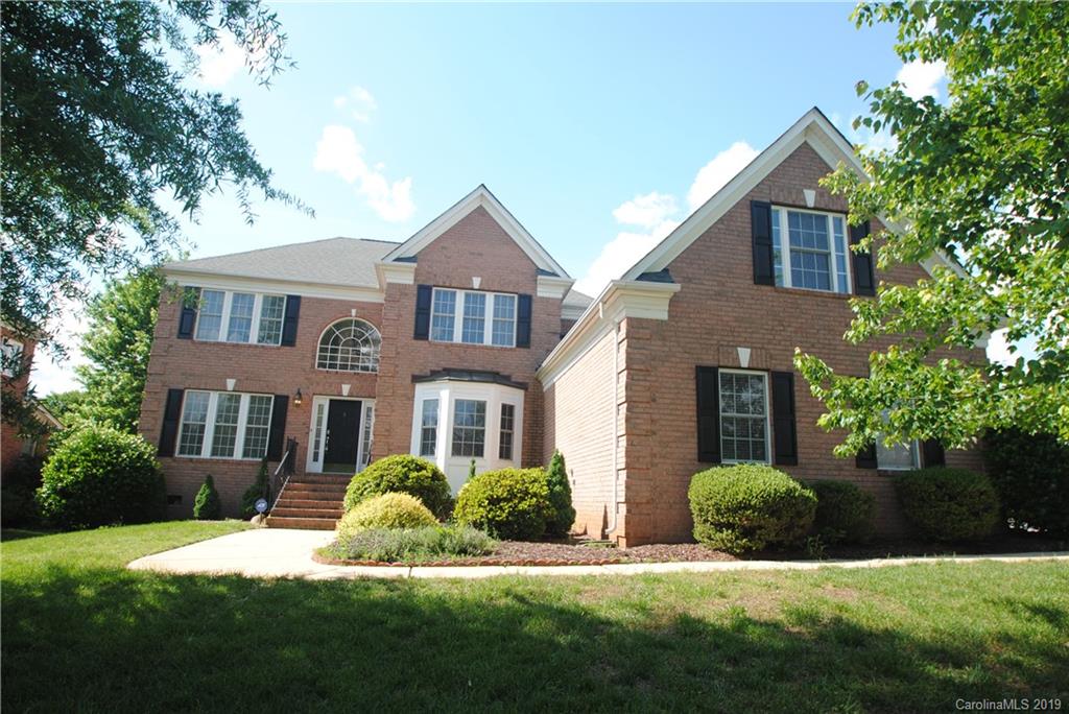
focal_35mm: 21
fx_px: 624
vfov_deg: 59.6
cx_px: 534
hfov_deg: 81.2
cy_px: 357
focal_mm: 14
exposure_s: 1/160
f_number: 6.3
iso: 100
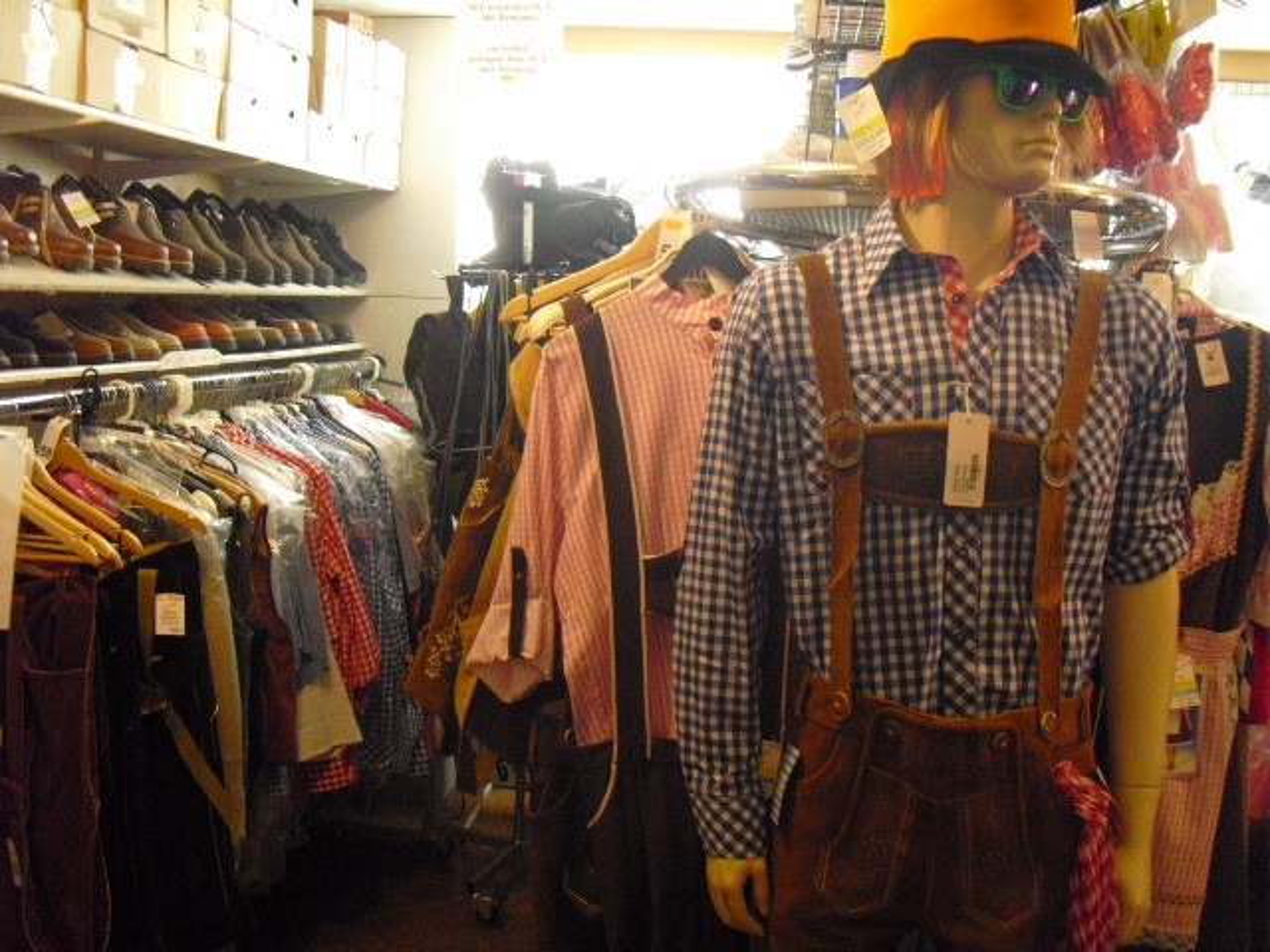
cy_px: 476
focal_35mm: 36
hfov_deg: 51.4
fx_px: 1321
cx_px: 635
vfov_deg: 39.7
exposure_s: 1/80
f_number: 3.1
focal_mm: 6.3
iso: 800
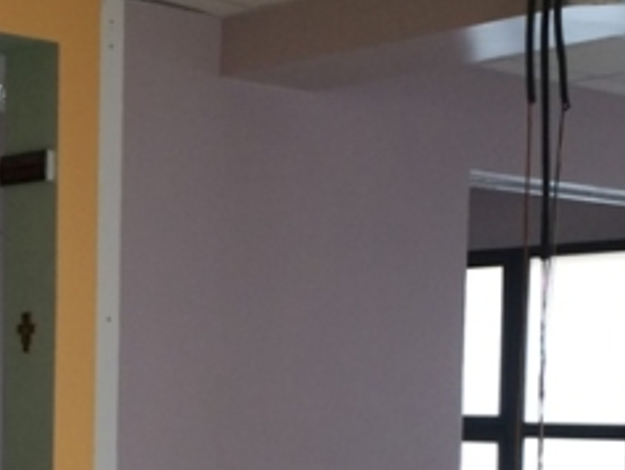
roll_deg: -1.0
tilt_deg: -2.9
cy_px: 504
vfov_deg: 14.8
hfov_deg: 19.9
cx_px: 145
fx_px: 1770
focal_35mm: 98
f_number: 2.2
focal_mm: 4.15
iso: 80
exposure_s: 1/30
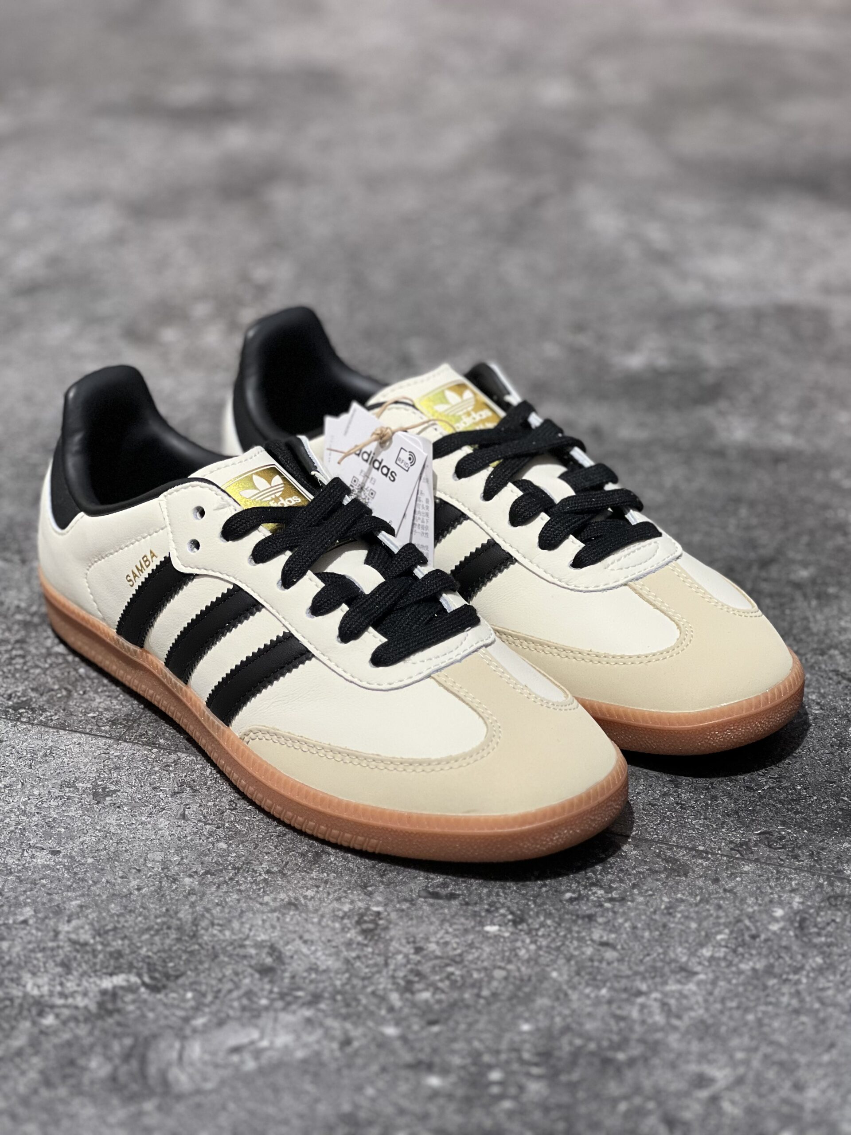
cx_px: 426
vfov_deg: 25.3
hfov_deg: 19.1
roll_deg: +0.8
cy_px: 568
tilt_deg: -26.8
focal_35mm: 77
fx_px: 2524
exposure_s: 1/100
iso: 250
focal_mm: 9
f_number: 2.8
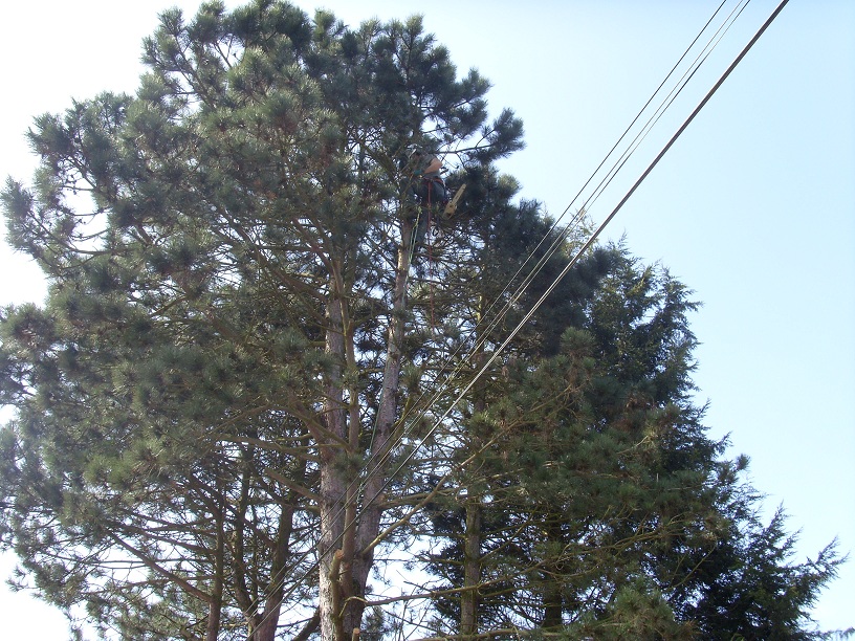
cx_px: 428
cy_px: 320
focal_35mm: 36
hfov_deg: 51.4
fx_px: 889
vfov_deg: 39.7
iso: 80
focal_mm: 6
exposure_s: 1/125
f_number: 5.5
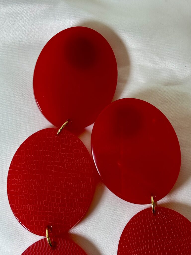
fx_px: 383
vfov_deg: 36.8
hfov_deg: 28.0
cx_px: 96
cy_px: 128
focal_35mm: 52
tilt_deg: -76.8
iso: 40
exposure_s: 1/100
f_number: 1.6
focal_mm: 5.96
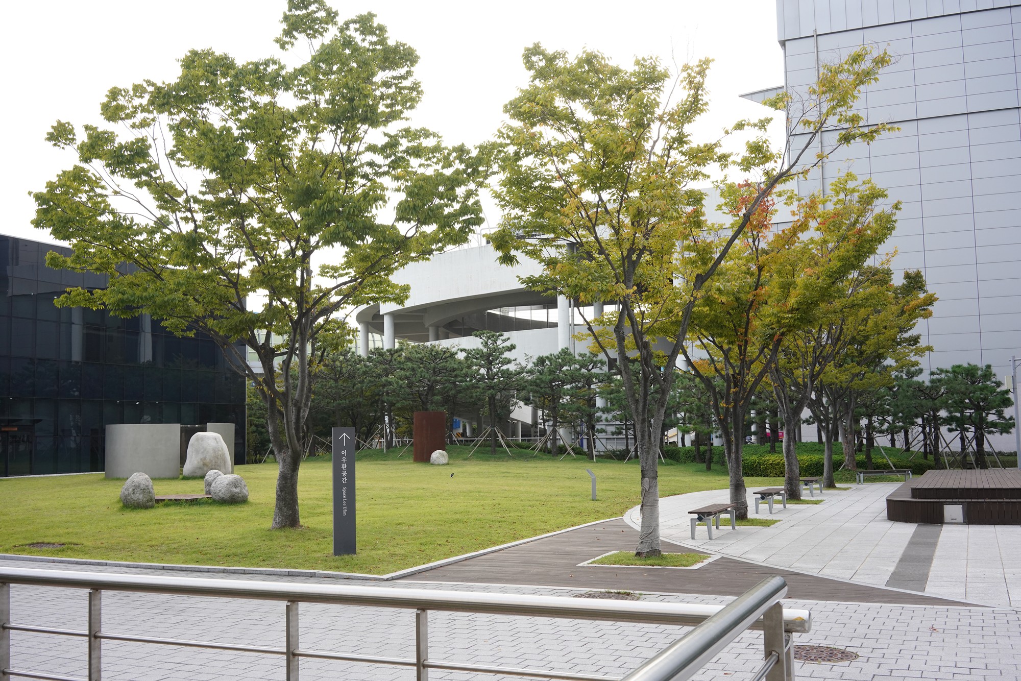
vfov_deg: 37.9
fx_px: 993
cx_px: 510
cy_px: 340
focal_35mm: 35
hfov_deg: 54.4
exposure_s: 1/100
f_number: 9
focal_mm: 35
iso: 800
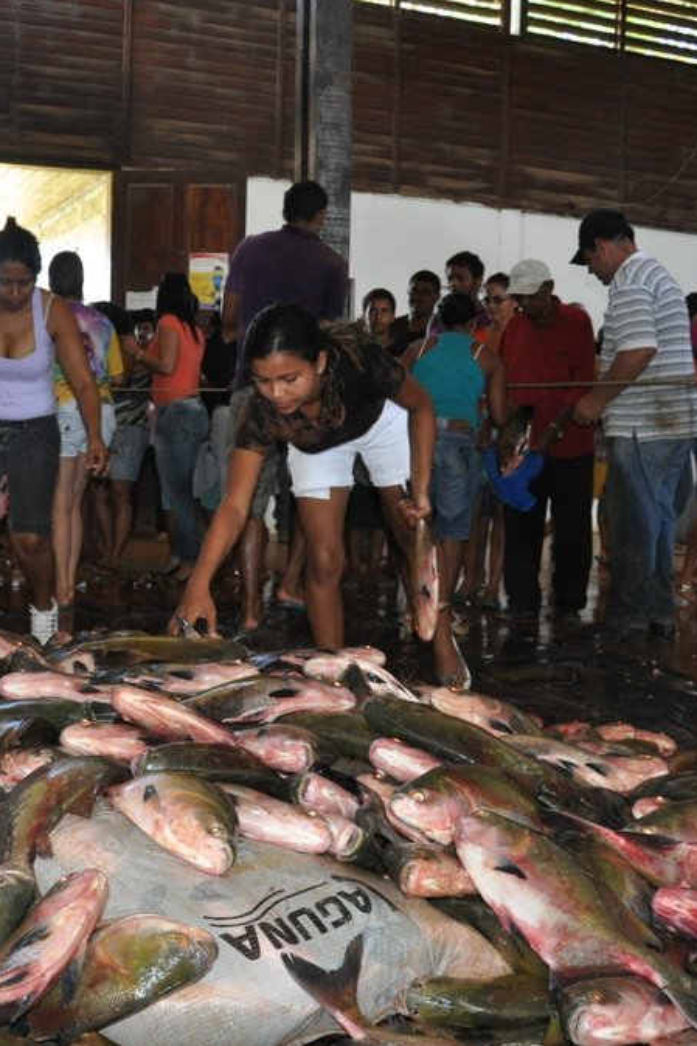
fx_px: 1191
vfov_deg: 47.4
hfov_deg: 32.3
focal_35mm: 41
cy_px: 525
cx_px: 220
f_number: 3.5
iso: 800
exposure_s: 1/60
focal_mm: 18
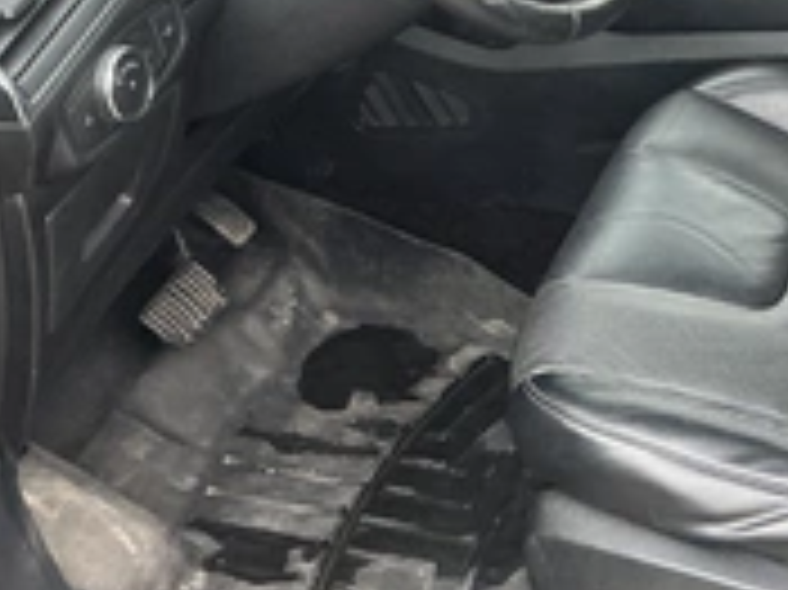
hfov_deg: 28.7
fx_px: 1456
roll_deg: +2.5
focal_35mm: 64
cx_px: 756
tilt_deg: -30.9
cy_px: 32
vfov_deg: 22.2
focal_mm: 3
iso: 64
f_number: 1.8
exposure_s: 1/122
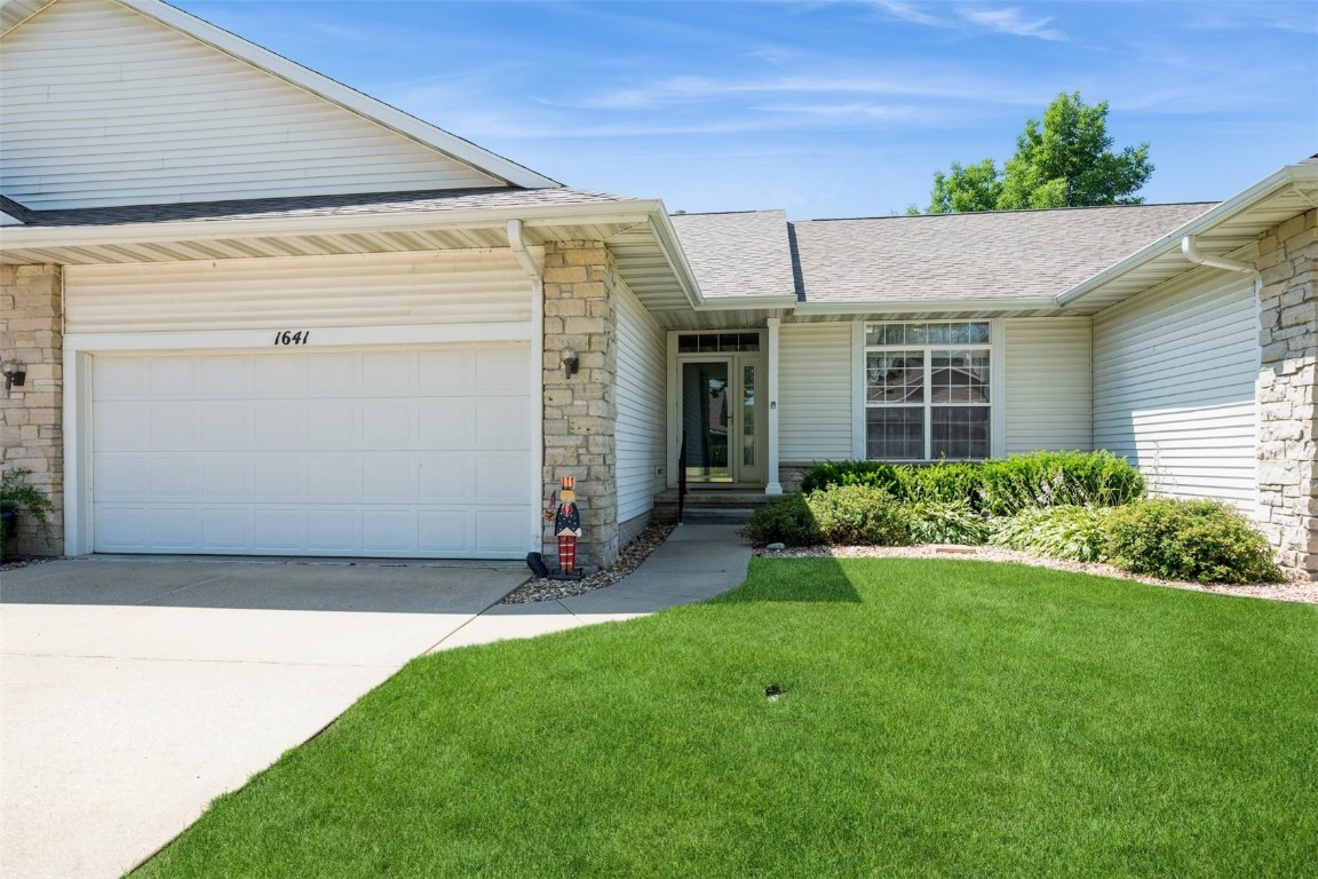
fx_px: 750
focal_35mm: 20
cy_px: 440
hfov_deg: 82.6
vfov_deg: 60.7
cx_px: 659
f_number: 8
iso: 200
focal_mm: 20.5
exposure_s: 1/160
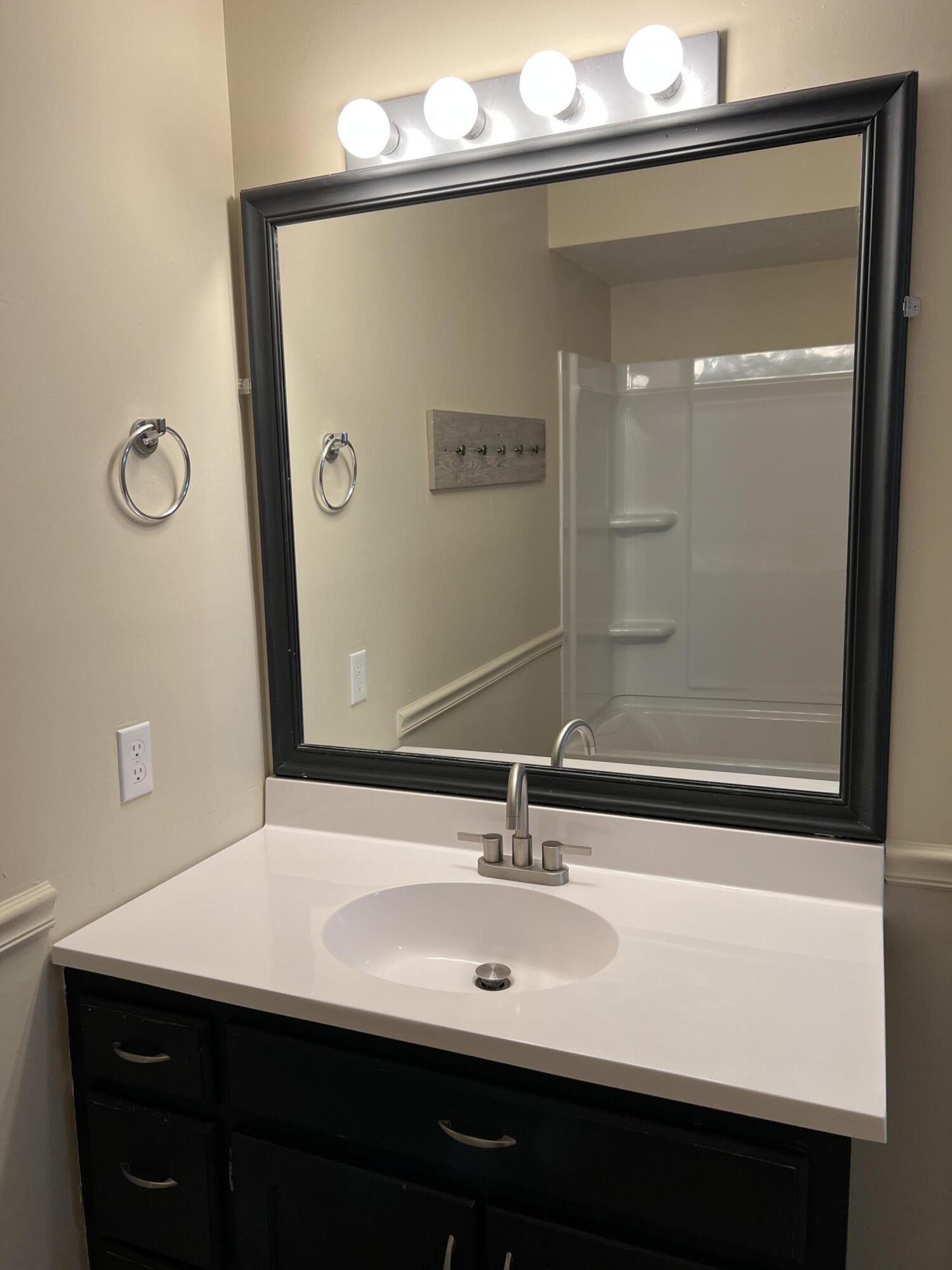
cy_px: 635
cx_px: 476
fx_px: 953
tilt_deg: -8.5
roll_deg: +1.4
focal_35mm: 26
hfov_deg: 53.1
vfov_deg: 67.3
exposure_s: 1/120
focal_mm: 5.7
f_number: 1.5
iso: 125
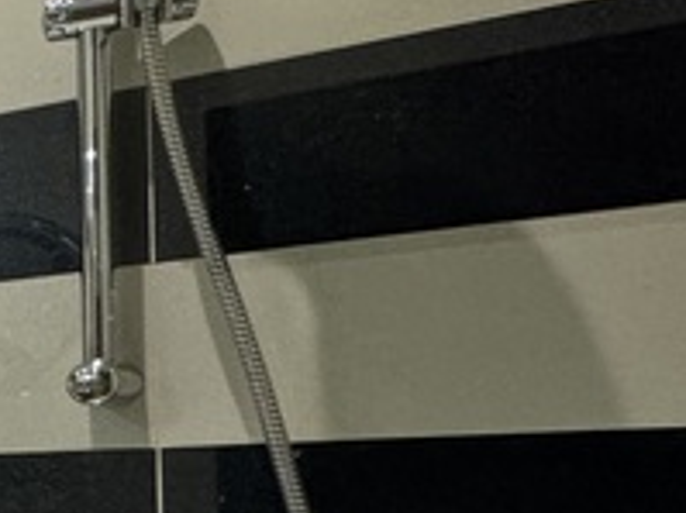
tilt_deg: +0.3
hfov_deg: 14.1
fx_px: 1426
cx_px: -1065
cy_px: 510
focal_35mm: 72
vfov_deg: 19.8
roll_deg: +1.1
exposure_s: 1/50
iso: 200
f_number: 2.2
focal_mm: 2.22
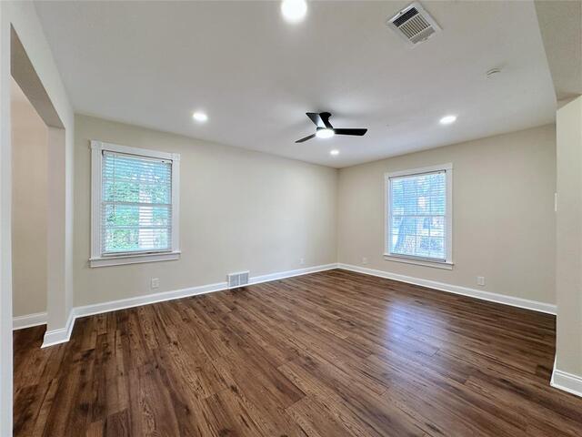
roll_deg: -0.2
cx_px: 291
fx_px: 235
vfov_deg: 85.7
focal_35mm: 14
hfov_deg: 102.1
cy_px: 218
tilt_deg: -0.1
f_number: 2.2
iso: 125
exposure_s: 1/120
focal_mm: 2.22
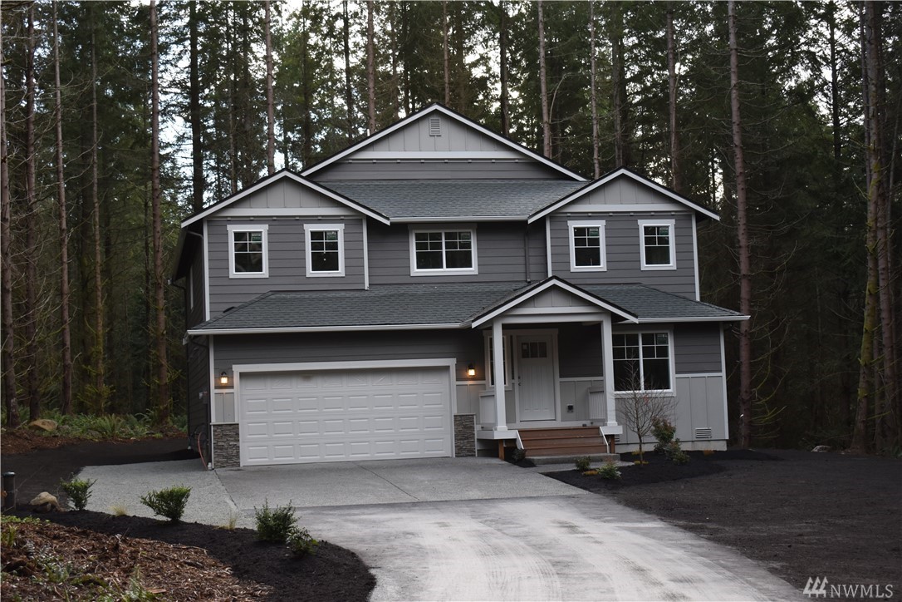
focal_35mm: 60
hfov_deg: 33.4
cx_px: 451
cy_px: 301
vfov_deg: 22.6
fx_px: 1503
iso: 500
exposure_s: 1/250
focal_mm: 40
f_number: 4.8
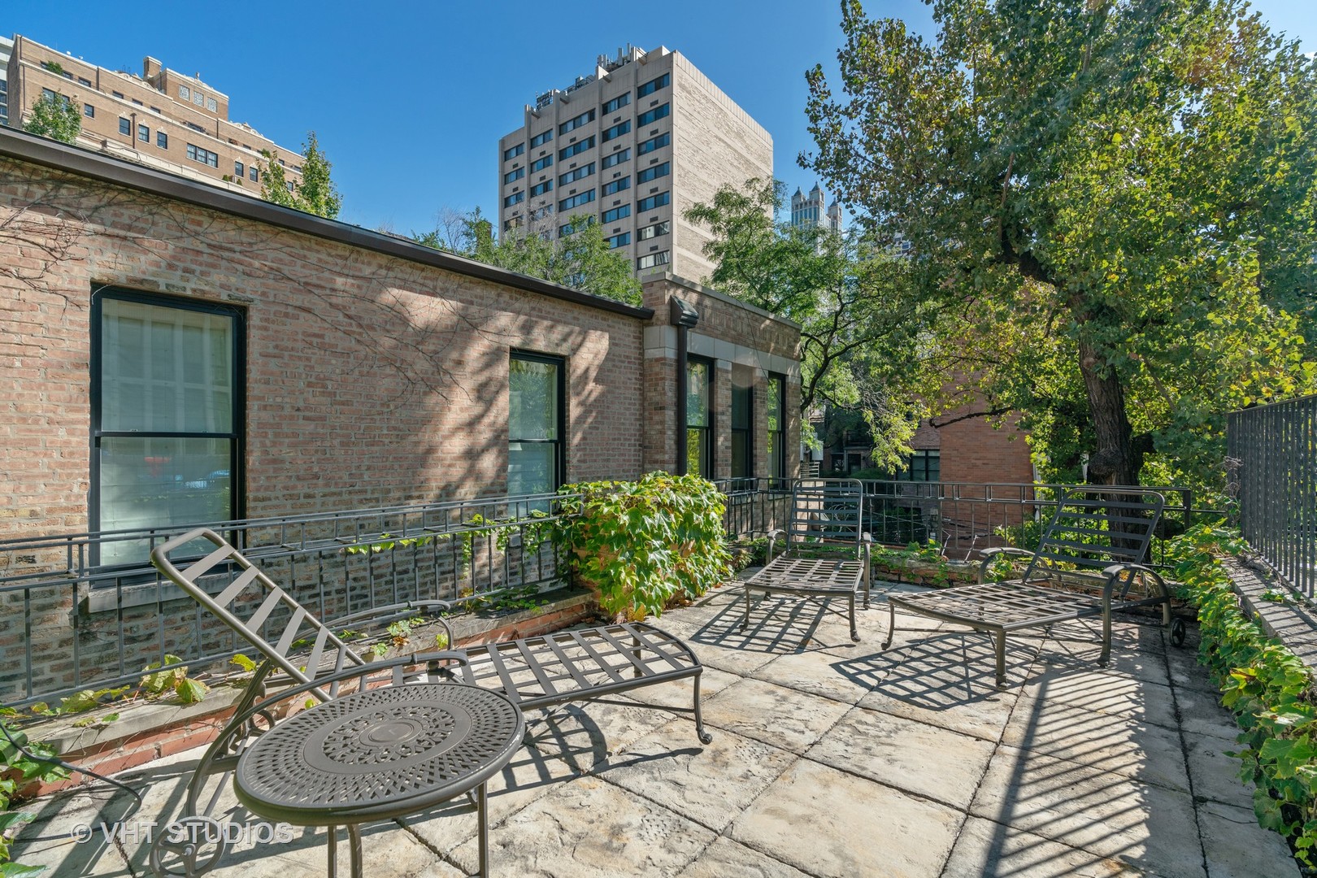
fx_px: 585
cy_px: 439
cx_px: 658
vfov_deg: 73.7
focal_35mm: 16
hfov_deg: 96.7
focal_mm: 16
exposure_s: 1/400
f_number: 7.1
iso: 320
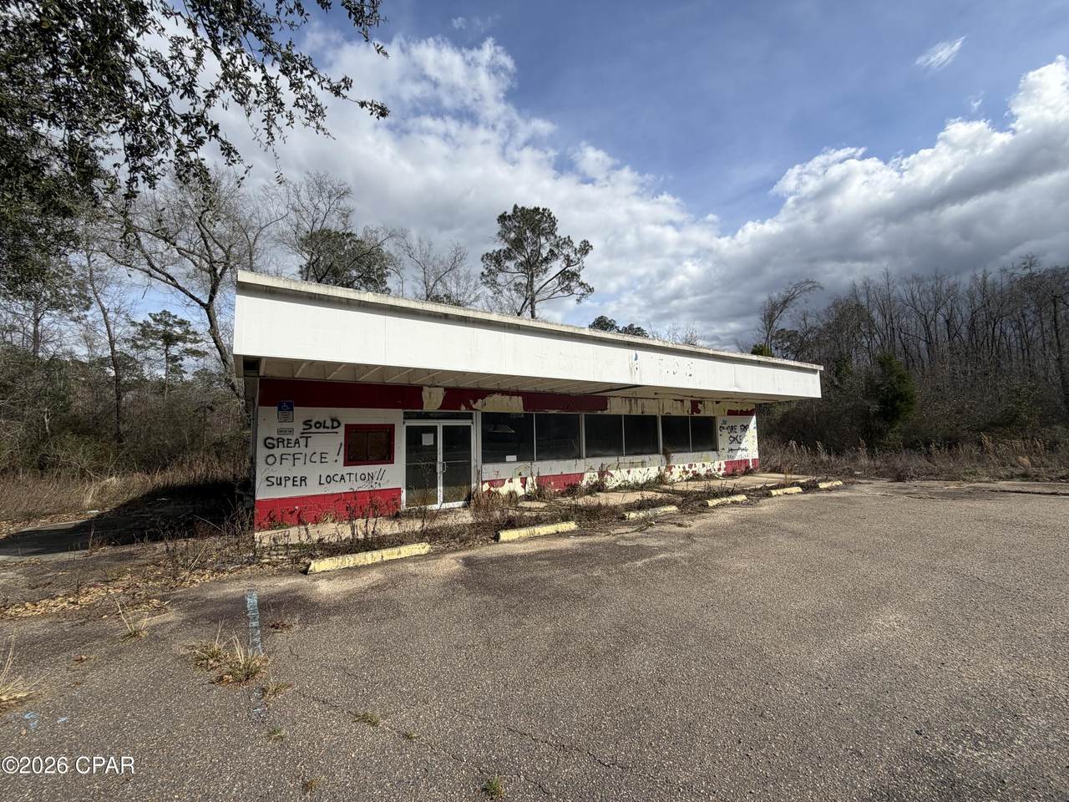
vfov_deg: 85.7
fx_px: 432
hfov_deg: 102.1
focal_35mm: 14
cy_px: 401
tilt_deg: +3.9
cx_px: 534
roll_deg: +1.5
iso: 20
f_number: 2.2
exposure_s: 1/1068
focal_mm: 2.22
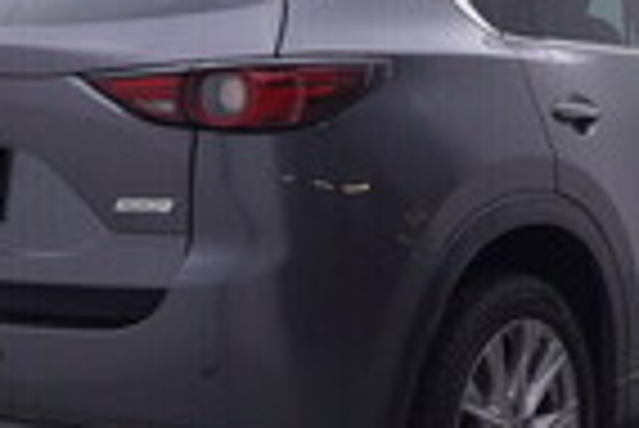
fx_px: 1545
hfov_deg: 23.1
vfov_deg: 15.8
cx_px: 488
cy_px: 228
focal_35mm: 87
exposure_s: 1/80
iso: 200
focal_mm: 15
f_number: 5
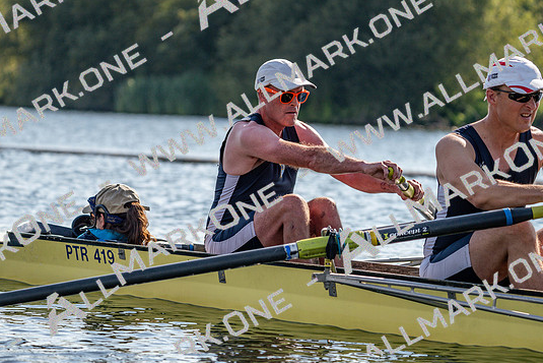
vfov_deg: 6.3
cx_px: 253
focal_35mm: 217
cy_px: 179
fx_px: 3274
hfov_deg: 9.5
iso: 250
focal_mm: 200
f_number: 5.6
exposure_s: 1/1600
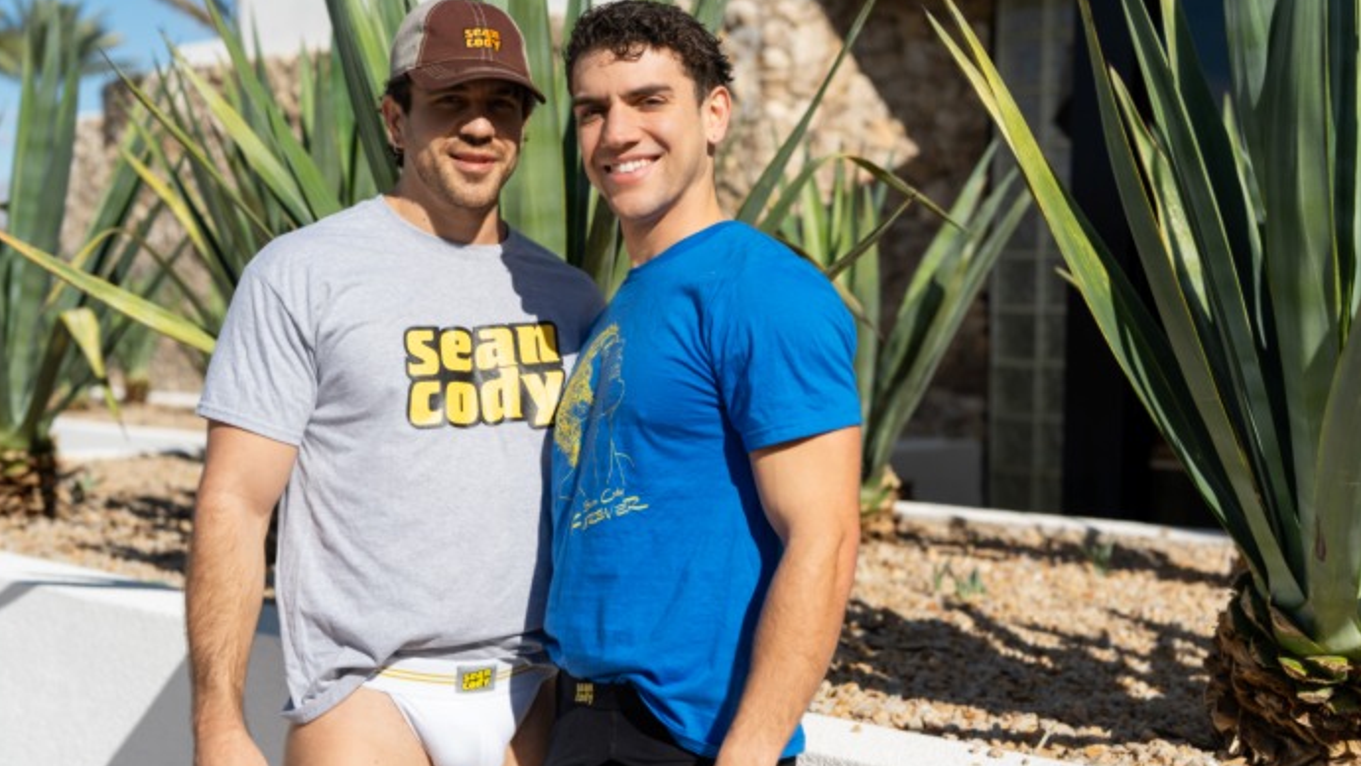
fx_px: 1913
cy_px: 427
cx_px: 680
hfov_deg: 39.2
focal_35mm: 53
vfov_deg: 22.6
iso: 320
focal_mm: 50
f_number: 2.8
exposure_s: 1/5000
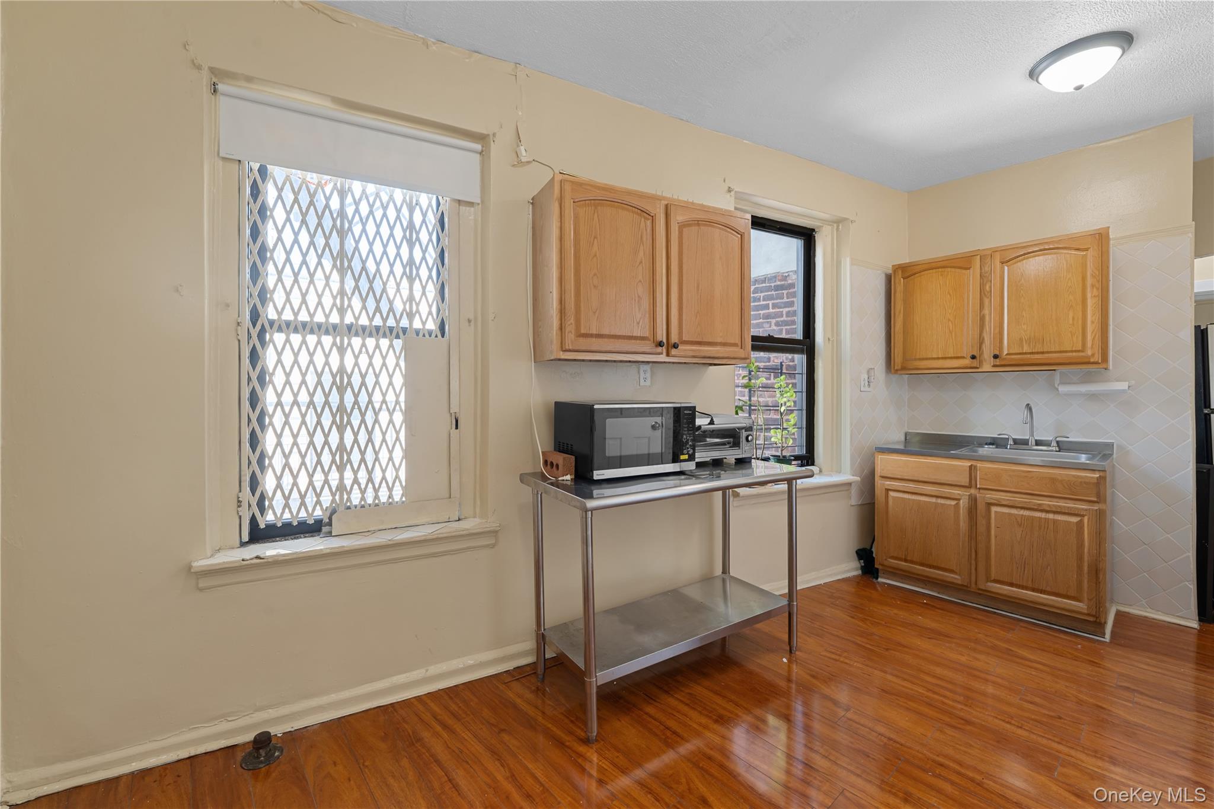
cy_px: 404
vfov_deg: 81.2
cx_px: 607
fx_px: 472
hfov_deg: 104.3
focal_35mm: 14
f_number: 9
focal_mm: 14
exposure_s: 1/3
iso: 400
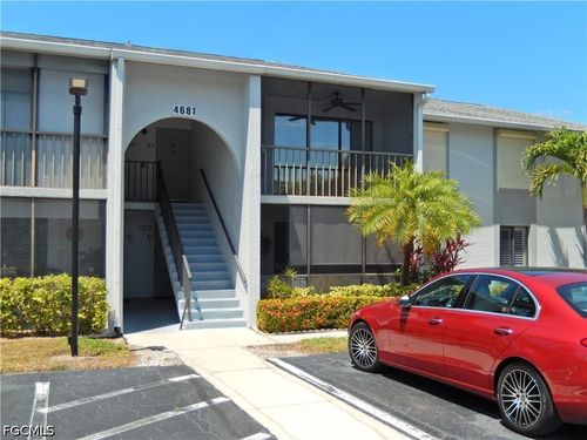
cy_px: 220
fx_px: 610
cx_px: 294
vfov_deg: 39.7
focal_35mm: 36
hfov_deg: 51.4
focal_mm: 6.5
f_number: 4
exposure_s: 1/1000
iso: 125
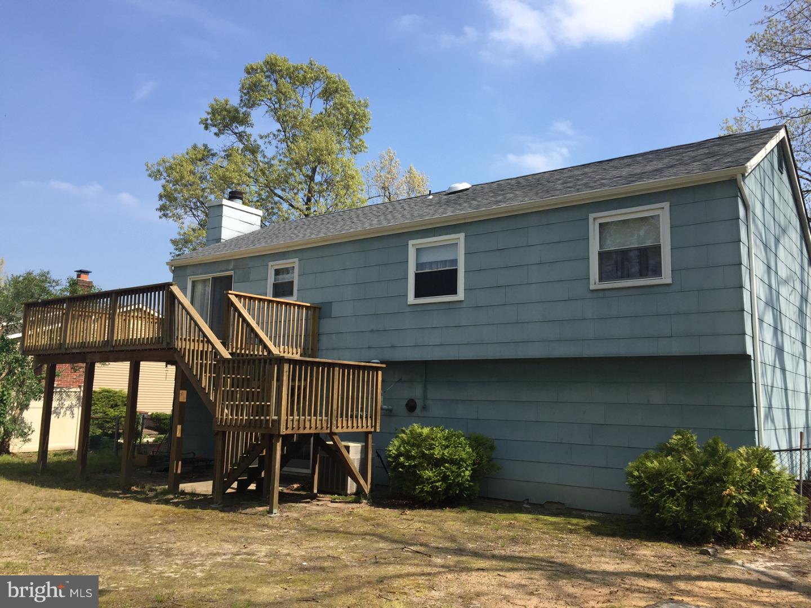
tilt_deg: +8.0
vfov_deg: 48.2
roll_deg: -2.3
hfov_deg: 61.7
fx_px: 679
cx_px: 406
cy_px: 304
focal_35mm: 29
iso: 32
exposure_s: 1/1364
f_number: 2.2
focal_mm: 4.15
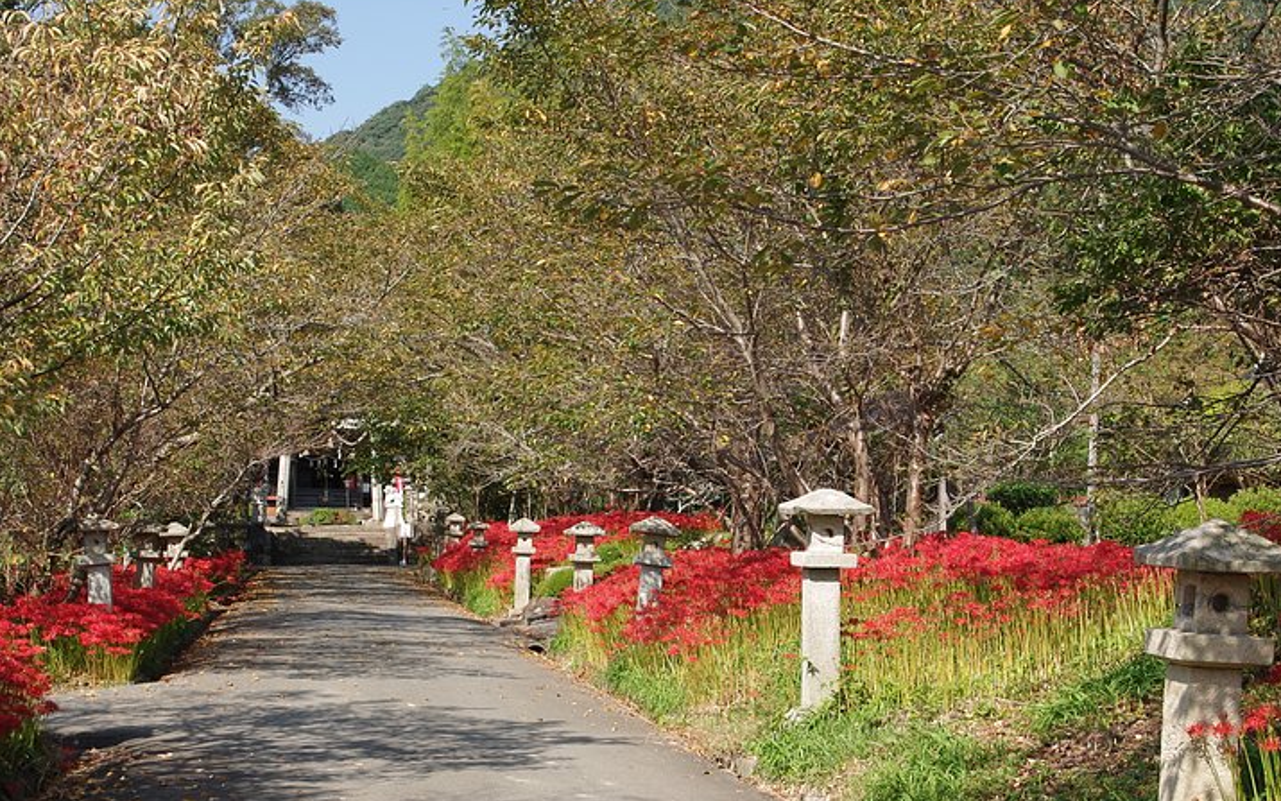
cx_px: 600
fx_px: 2339
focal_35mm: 67
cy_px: 552
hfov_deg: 30.6
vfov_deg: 19.3
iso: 100
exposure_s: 1/100
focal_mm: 31
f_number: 8
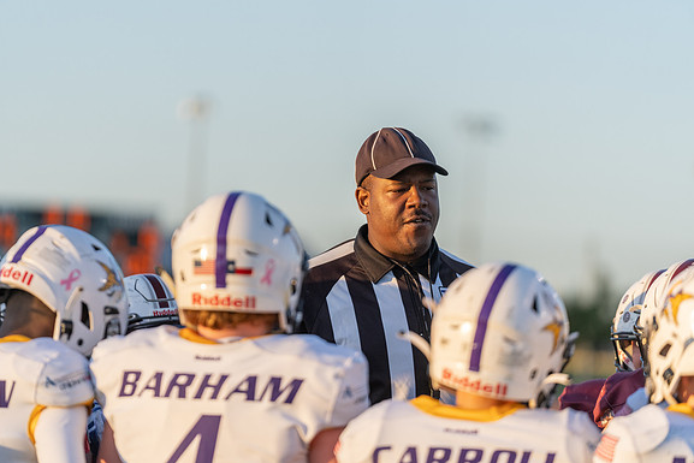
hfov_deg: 10.2
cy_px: 232
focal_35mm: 201
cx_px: 348
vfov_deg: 6.8
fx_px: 3876
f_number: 2.8
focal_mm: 200
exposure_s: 1/2000
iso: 400
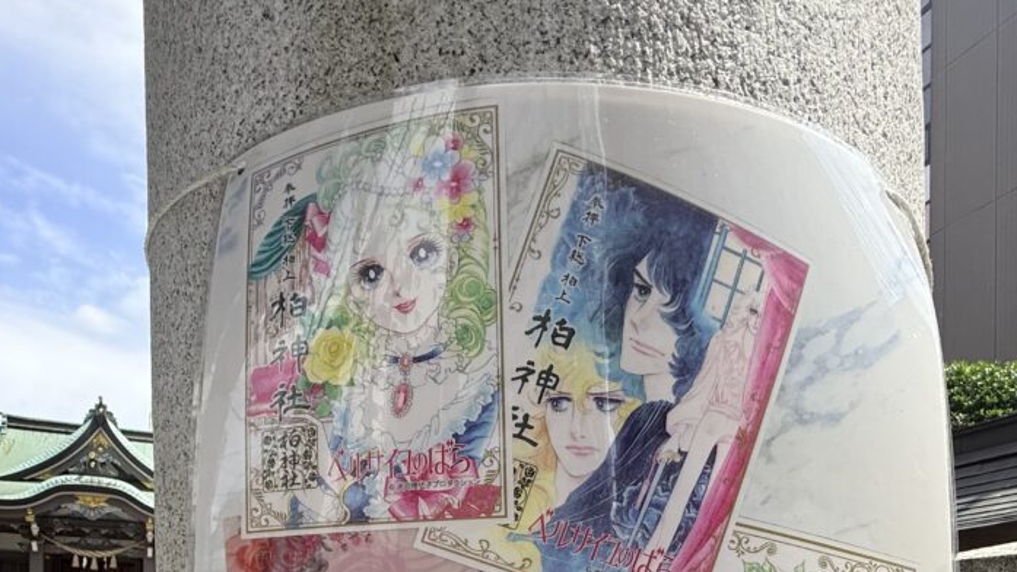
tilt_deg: +0.0
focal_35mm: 28
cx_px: 454
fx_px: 755
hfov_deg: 67.7
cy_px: 655
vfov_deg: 34.7
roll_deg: -2.0
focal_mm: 2.22
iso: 64
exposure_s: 1/1285
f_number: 2.2
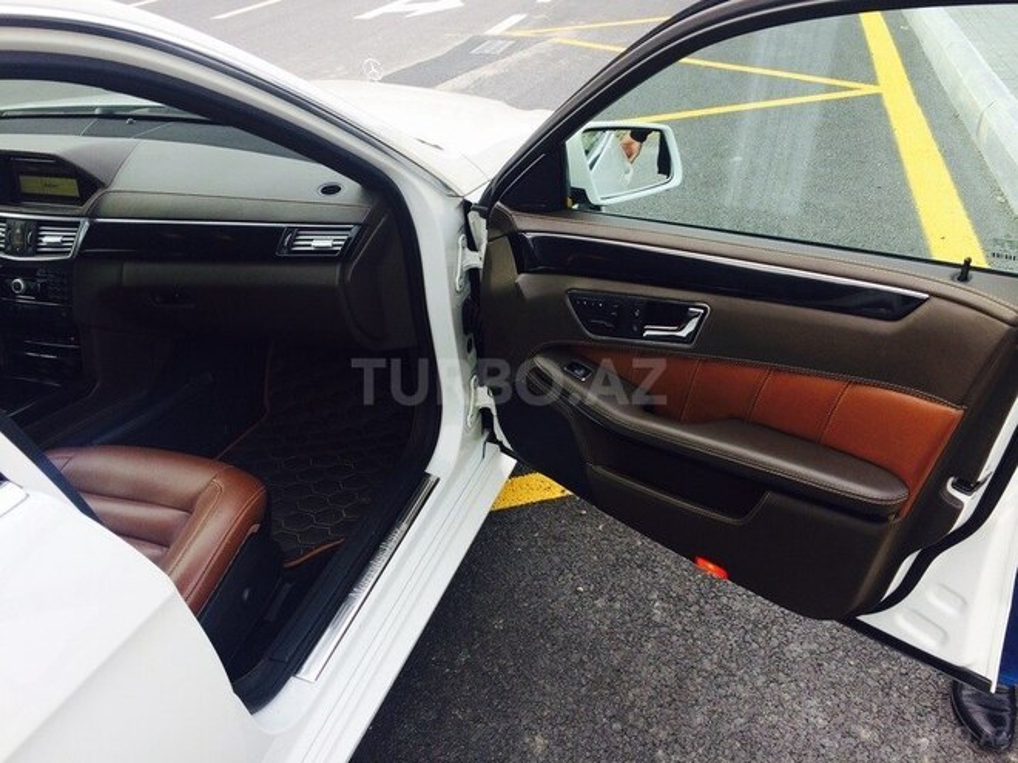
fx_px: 853
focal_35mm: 29
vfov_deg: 48.2
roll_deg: +4.4
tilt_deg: -30.0
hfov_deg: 61.7
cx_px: 509
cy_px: 382
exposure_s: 1/304
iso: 32
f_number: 2.2
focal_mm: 4.15
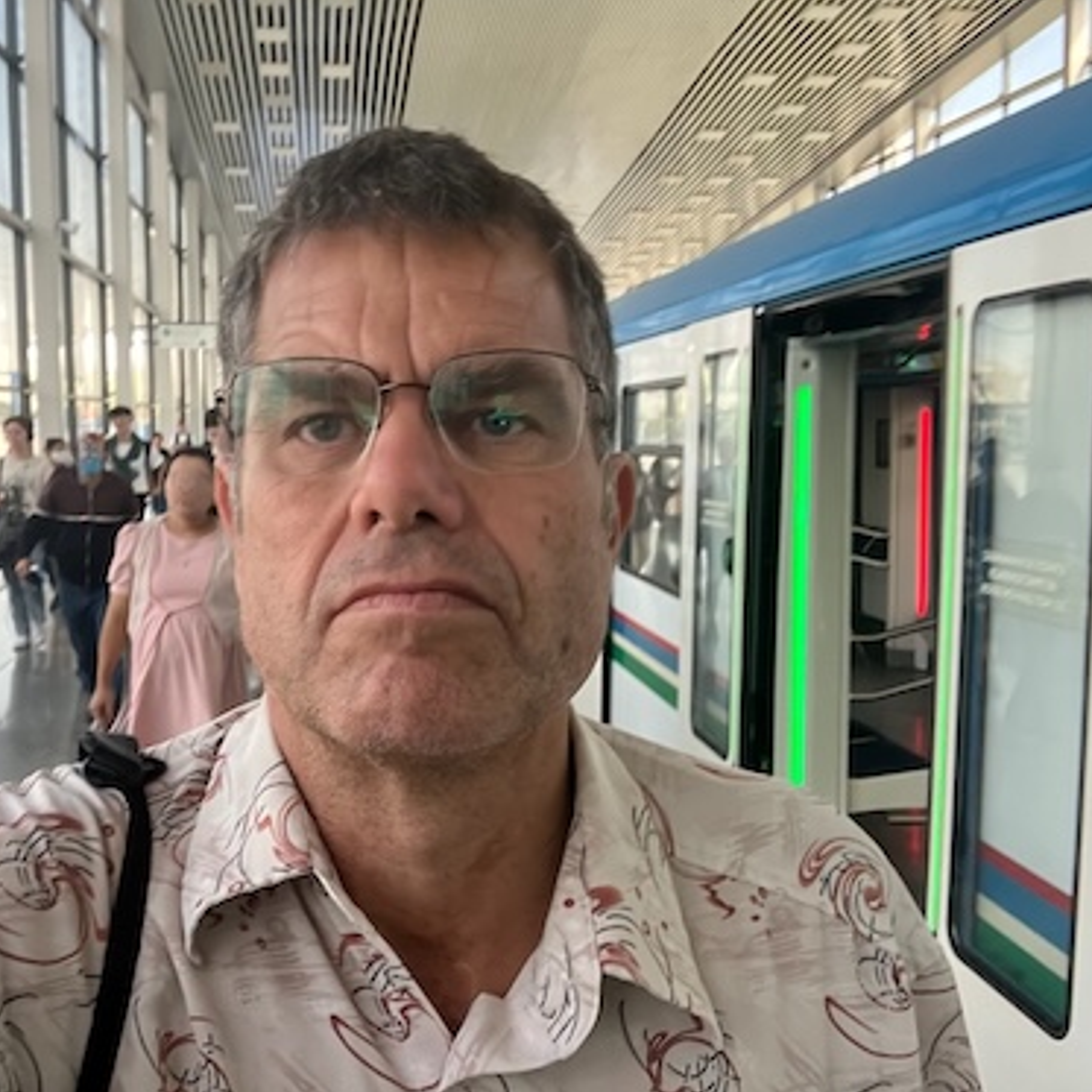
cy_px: 547
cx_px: 384
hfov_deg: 43.4
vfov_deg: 43.9
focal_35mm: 38
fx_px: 1356
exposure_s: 1/73
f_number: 2.2
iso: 80
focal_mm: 2.87
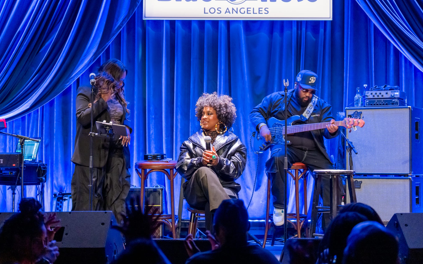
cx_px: 211
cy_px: 113
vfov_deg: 16.1
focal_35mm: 81
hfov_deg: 25.5
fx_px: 934
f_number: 2.8
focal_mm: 70
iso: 3200
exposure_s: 1/160
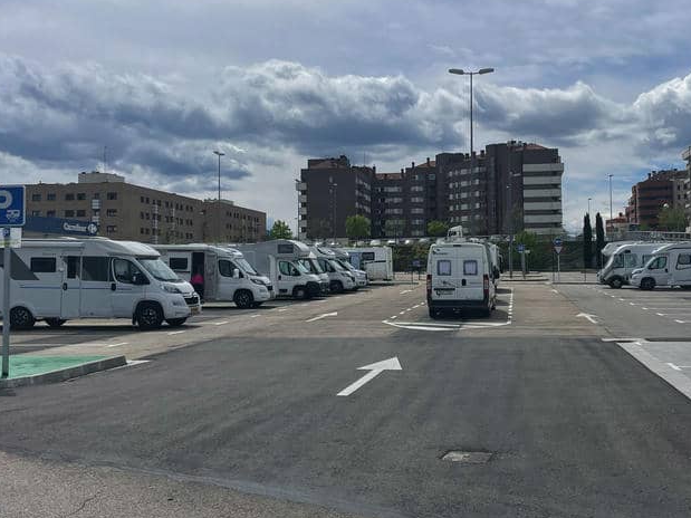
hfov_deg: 43.7
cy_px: 236
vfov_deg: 33.6
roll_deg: +1.1
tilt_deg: +3.4
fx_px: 858
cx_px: 400
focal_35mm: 43
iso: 32
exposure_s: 1/9804
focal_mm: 4.2
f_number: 1.6
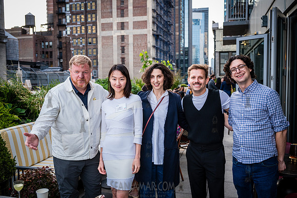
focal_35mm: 35
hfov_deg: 54.4
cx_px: 148
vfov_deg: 37.9
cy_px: 99
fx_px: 289
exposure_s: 1/250
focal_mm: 35
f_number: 4
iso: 1000
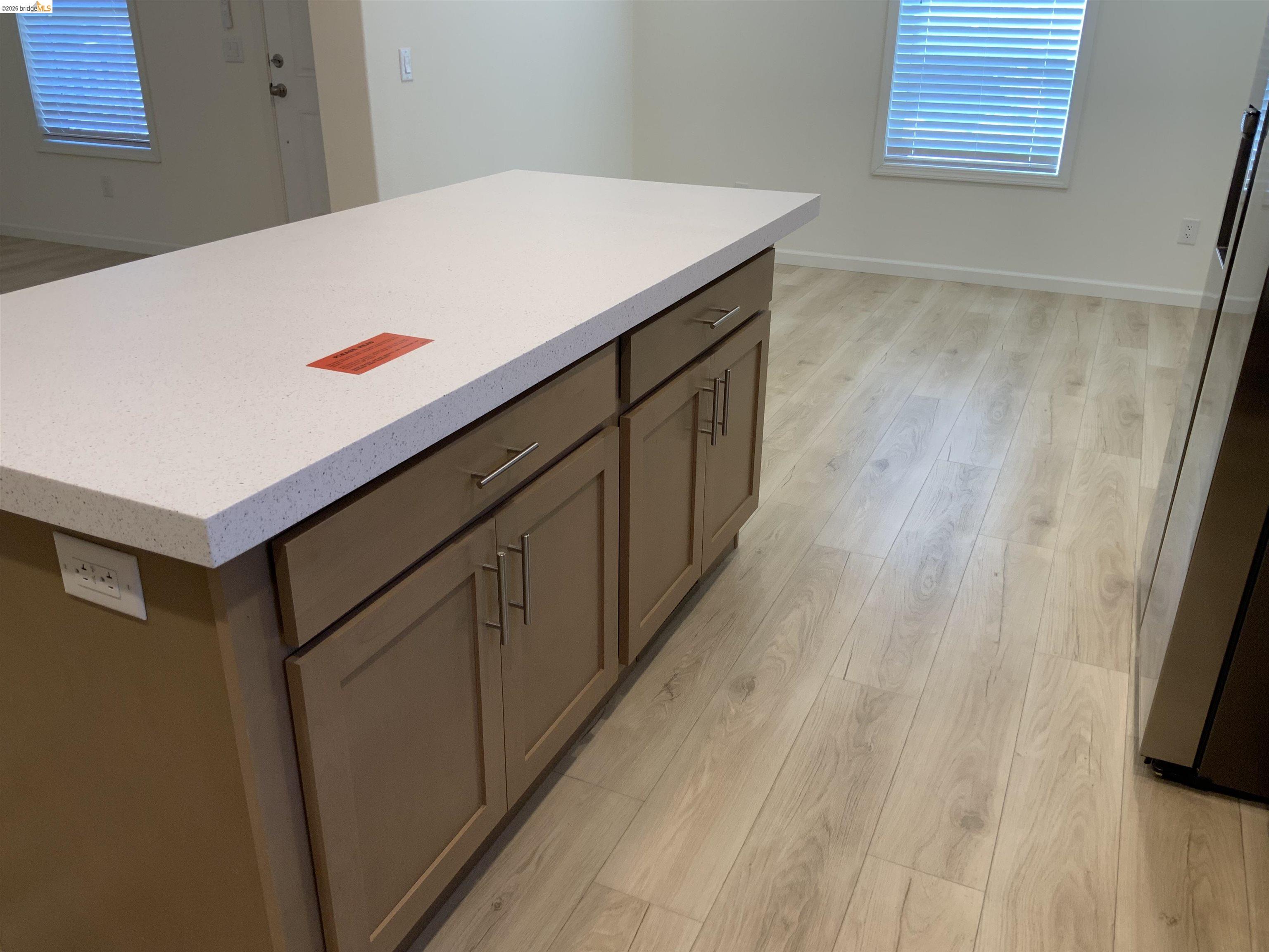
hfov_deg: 61.7
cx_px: 634
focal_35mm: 29
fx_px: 1063
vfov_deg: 48.2
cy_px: 476
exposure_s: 1/120
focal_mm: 3
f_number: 1.8
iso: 64
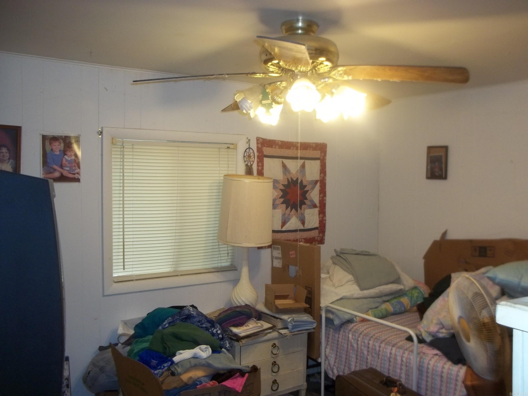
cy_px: 198
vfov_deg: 42.9
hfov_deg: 55.4
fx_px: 503
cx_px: 264
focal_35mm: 33
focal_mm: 5.9
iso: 160
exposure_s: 1/50
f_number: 3.3
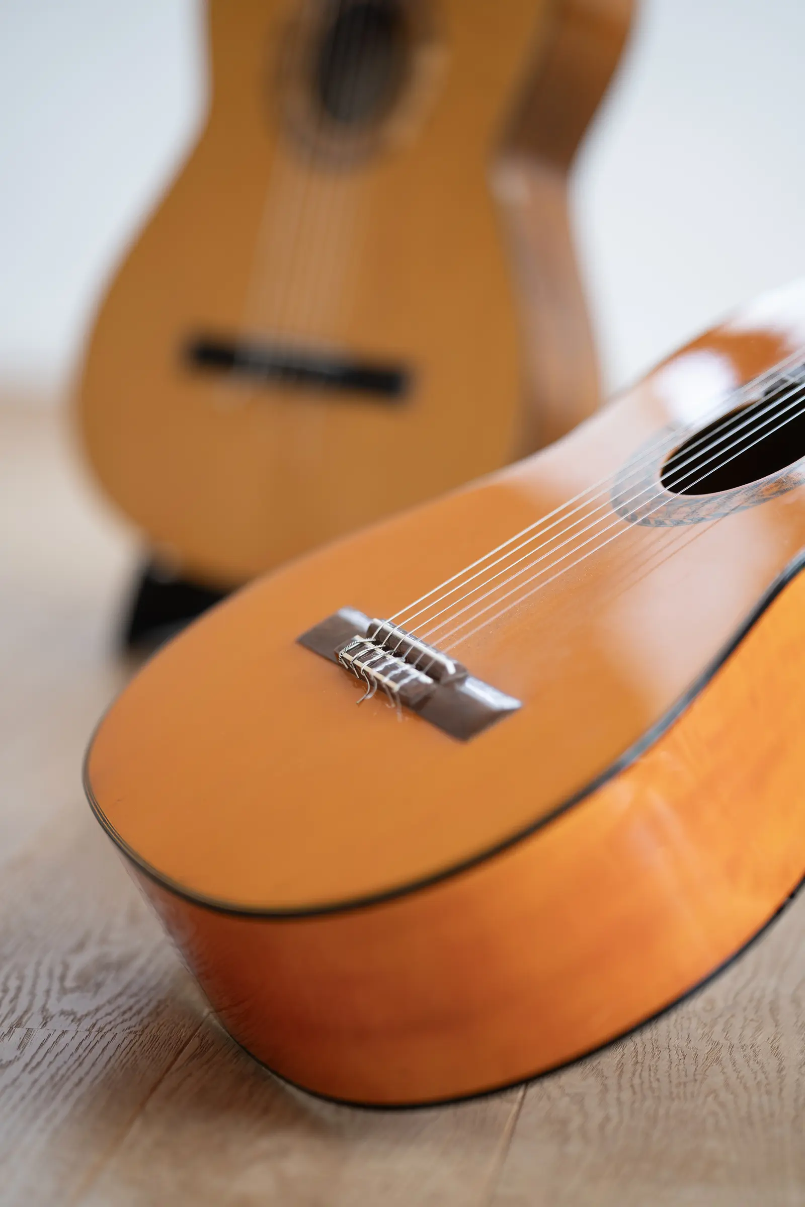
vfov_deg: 23.9
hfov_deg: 16.1
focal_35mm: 85
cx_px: 402
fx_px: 2851
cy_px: 604
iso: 160
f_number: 1.4
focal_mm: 85
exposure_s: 1/400
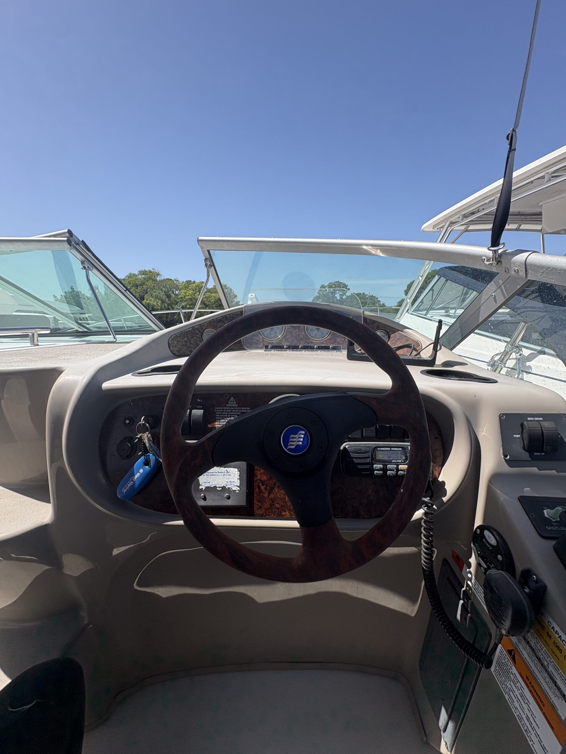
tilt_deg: -10.5
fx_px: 305
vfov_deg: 102.1
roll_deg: +0.0
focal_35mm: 14
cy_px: 377
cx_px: 283
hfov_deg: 85.7
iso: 40
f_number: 2.2
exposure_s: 1/1236
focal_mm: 2.22
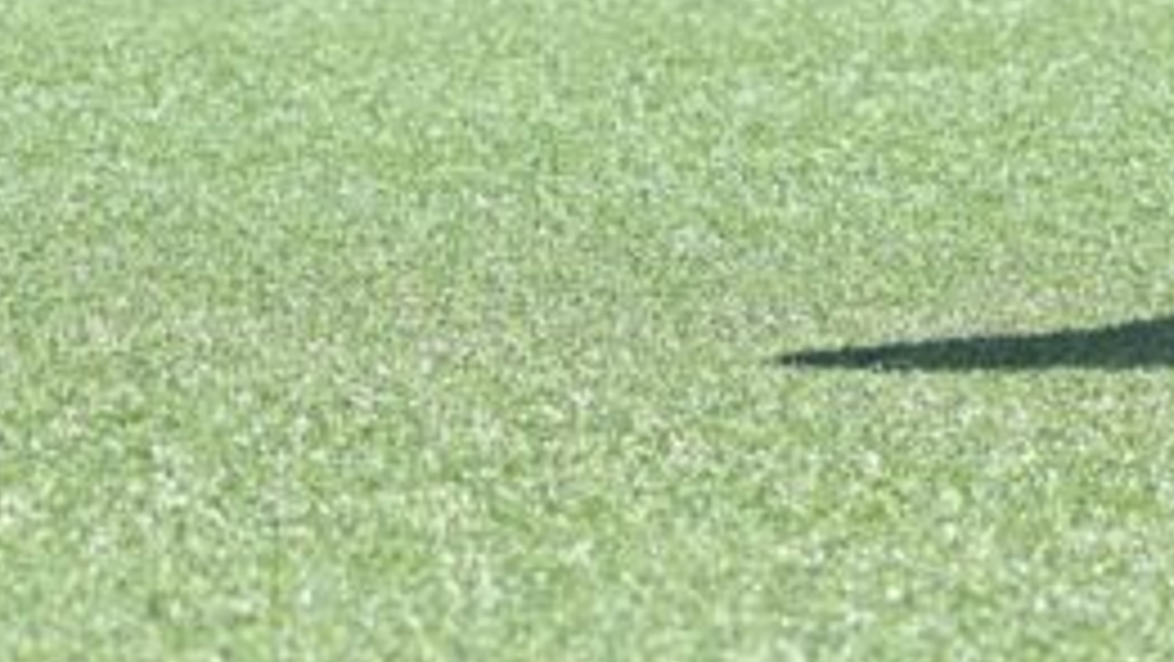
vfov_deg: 2.9
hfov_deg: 5.1
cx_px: 2033
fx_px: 13079
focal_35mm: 420
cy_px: -502
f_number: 4.8
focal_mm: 102
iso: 250
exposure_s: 1/1600
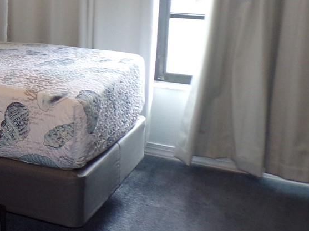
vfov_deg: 21.1
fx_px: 616
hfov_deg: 25.0
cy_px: 57
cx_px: -74
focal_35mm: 69
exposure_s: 1/34
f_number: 3
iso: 200
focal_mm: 4.3
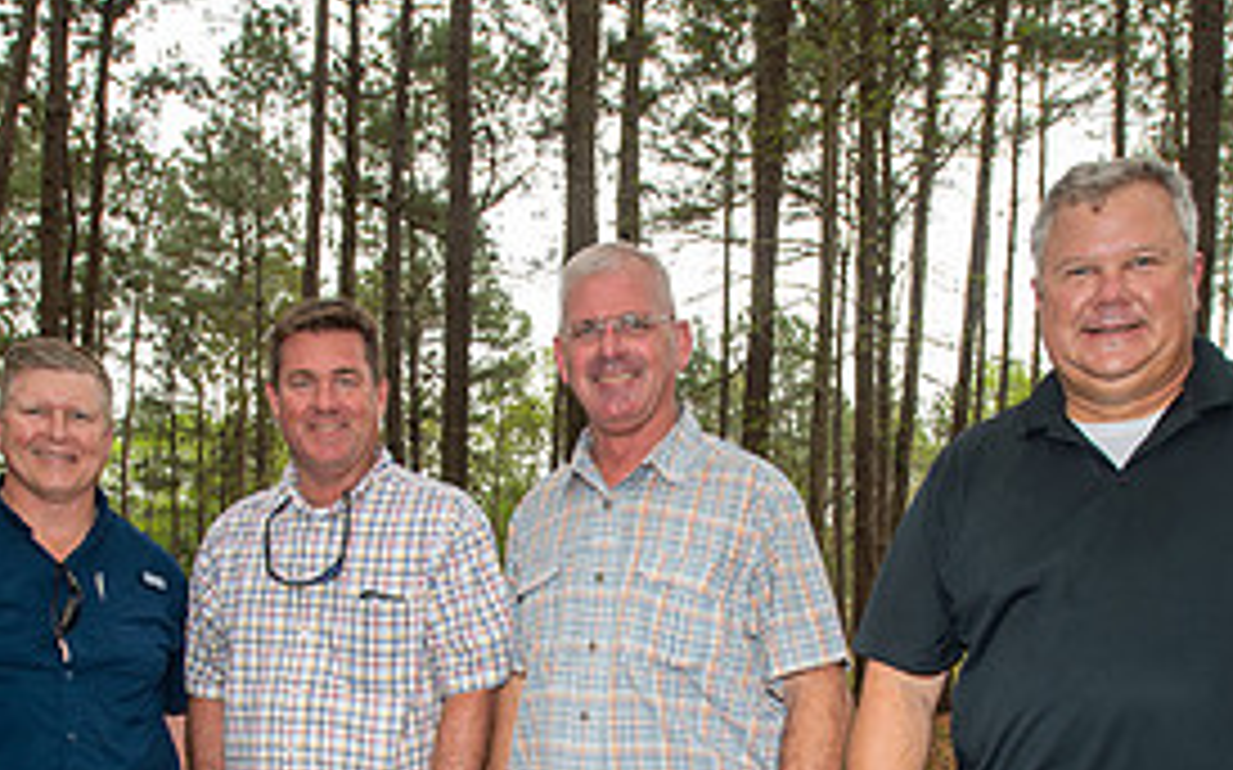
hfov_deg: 48.2
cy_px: 784
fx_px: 1377
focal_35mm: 41
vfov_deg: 29.1
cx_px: 580
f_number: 5
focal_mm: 19
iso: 125
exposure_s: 1/125
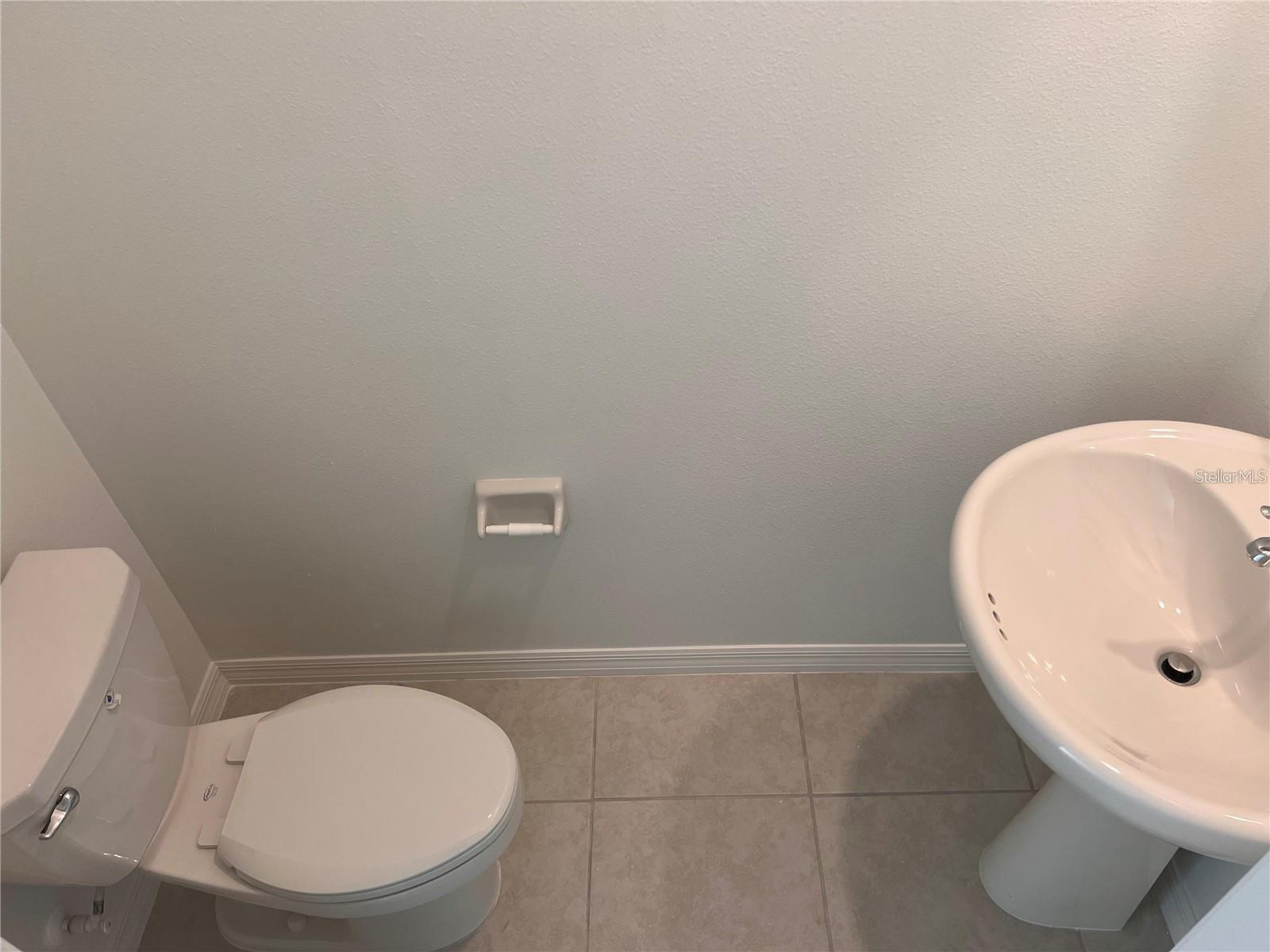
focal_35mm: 26
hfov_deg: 67.3
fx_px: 954
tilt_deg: -48.1
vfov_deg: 53.1
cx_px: 635
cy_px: 476
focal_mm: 5.7
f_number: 1.5
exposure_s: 1/120
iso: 64
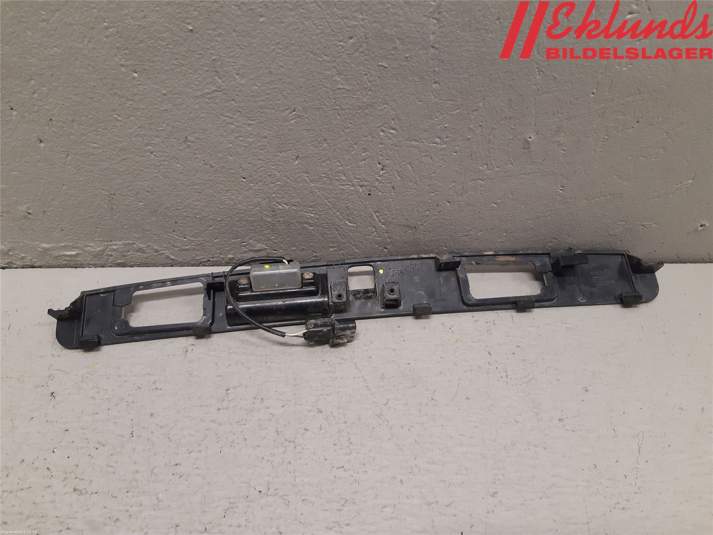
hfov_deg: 67.3
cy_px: 268
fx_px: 536
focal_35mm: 26
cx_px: 356
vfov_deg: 53.1
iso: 160
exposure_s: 1/50
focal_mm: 3.93
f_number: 1.7
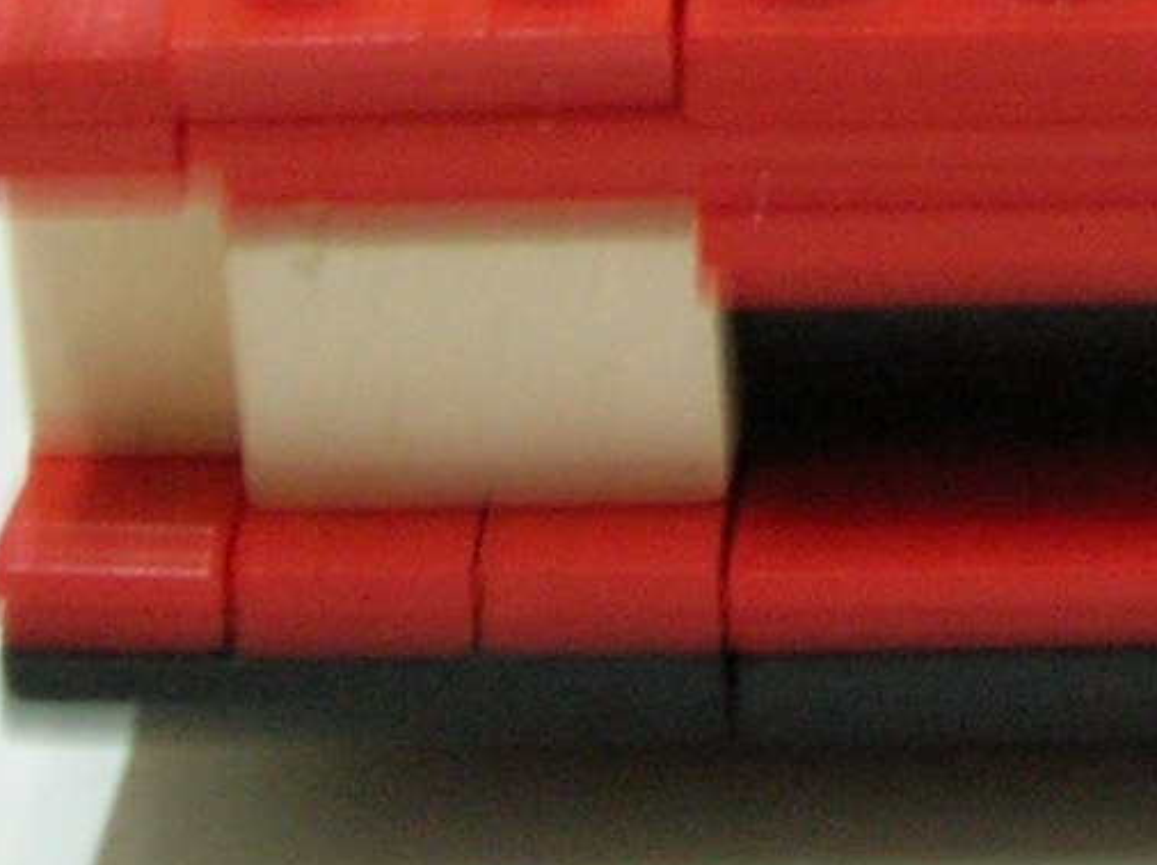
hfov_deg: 10.1
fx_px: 6342
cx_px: 1653
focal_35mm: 190
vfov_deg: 7.6
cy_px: -719
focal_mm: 7
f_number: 3.1
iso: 100
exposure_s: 1/2.7
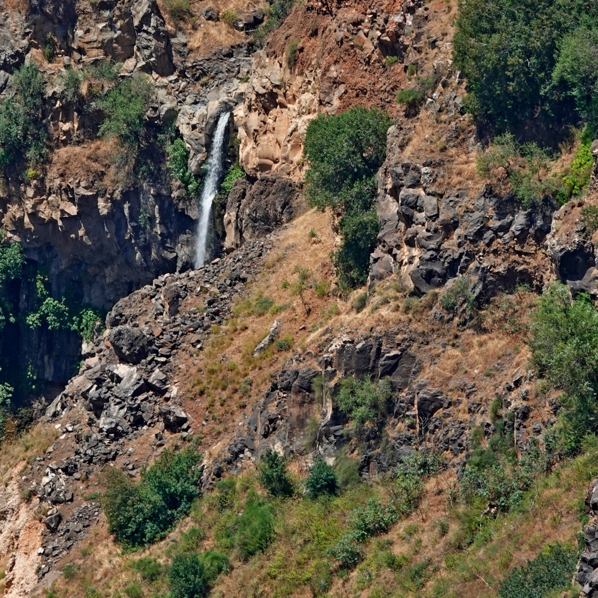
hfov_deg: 4.4
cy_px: 300
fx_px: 7759
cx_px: 355
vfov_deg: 4.4
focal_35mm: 397
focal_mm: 113.69
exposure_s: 1/60
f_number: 13
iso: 100
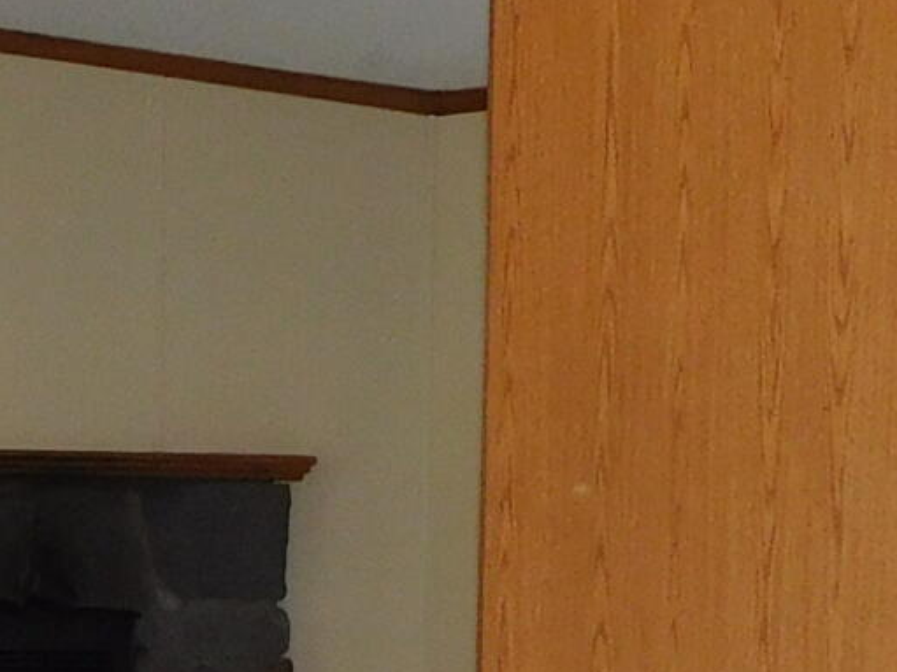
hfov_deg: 14.3
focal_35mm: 135
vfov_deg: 10.8
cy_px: 830
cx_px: -37
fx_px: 3497
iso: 200
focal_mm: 4
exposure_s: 1/30
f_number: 3
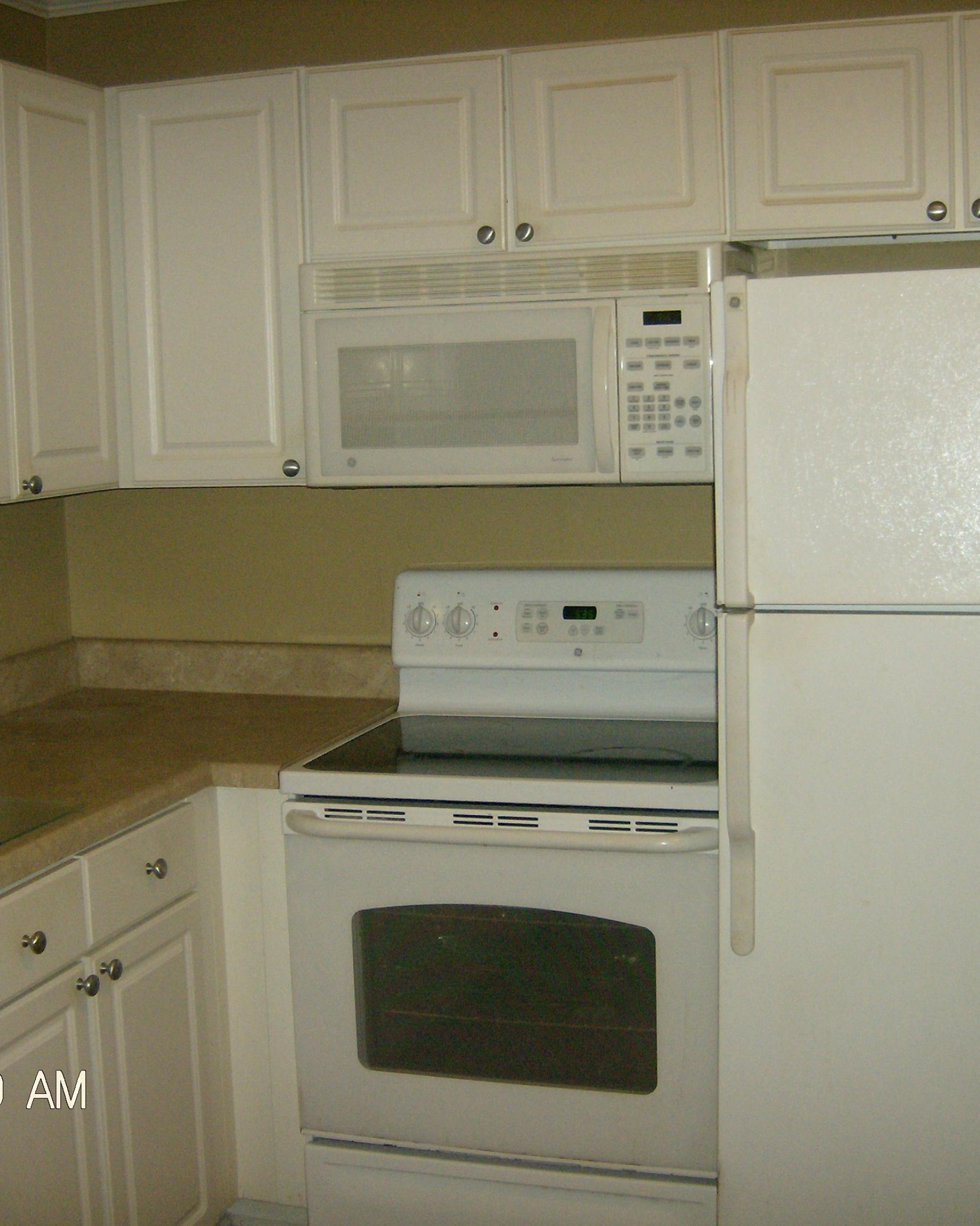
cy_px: 611
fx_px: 1704
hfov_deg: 32.0
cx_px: 418
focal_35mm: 47
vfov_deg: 39.5
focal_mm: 6
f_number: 2.8
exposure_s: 1/60
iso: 200
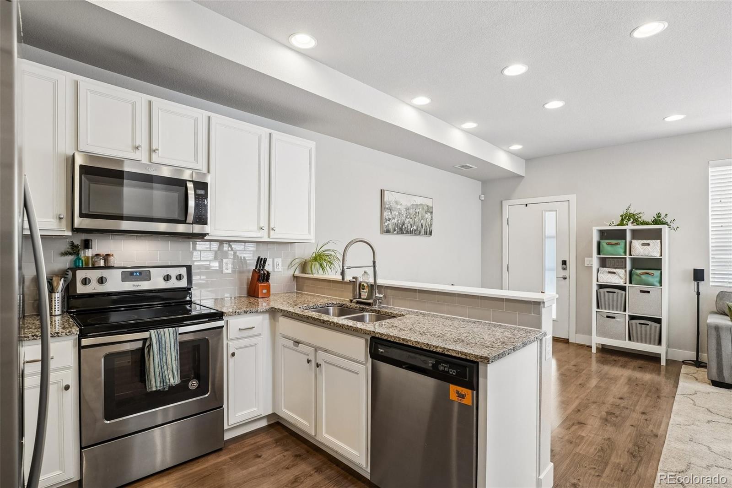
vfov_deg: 72.0
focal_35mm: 16
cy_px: 244
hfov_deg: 95.0
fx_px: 335
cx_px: 366
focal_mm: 11
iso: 400
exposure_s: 1/30
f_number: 8
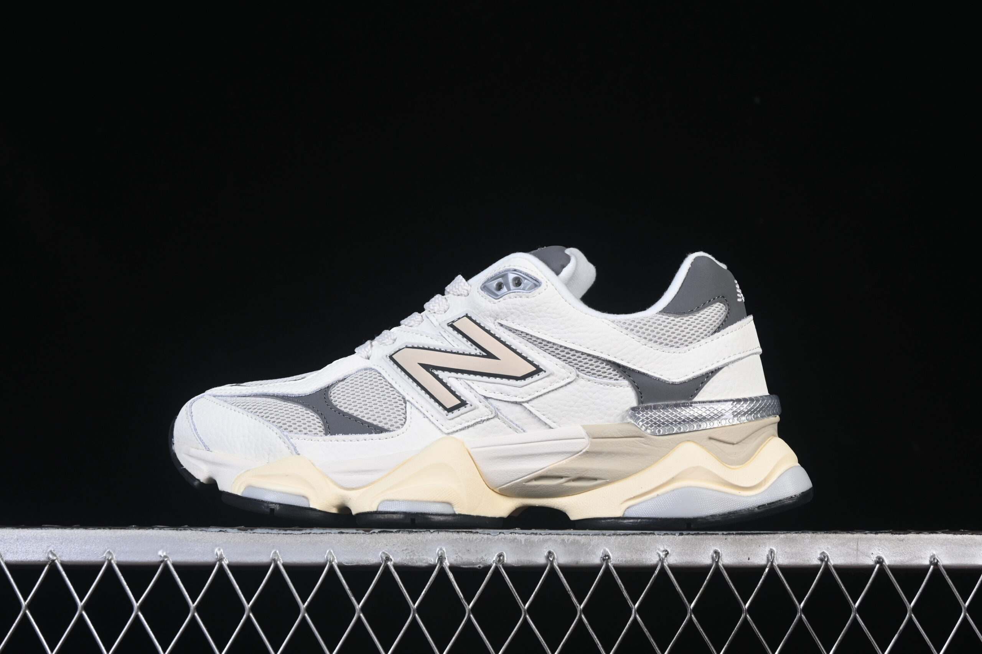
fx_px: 2046
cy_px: 327
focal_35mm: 75
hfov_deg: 27.0
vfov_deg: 18.2
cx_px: 491
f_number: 8
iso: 160
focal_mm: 50
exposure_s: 1/80
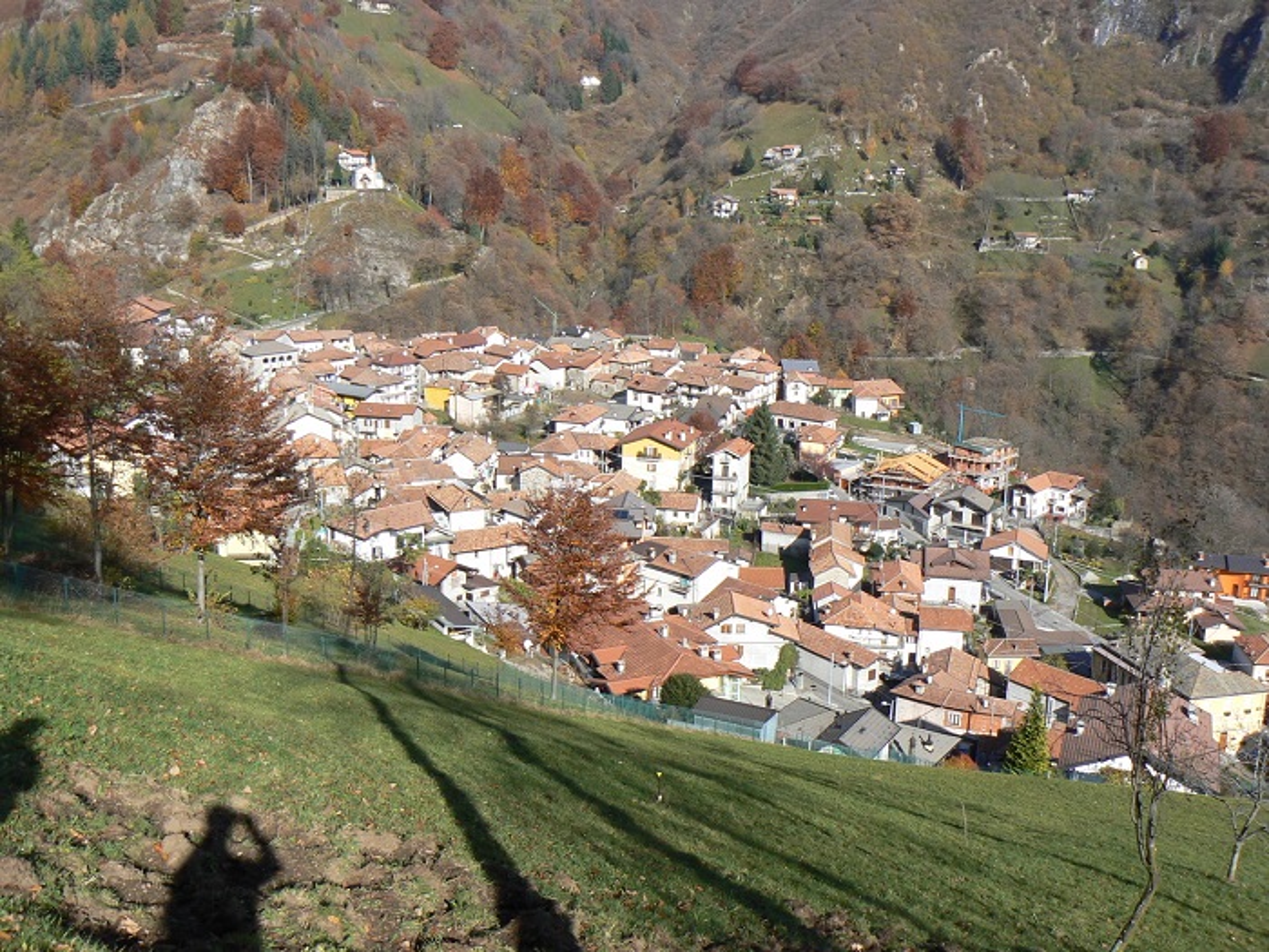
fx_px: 1320
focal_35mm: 36
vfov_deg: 39.7
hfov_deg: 51.4
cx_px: 634
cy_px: 476
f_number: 5.6
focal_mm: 6
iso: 80
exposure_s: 1/500
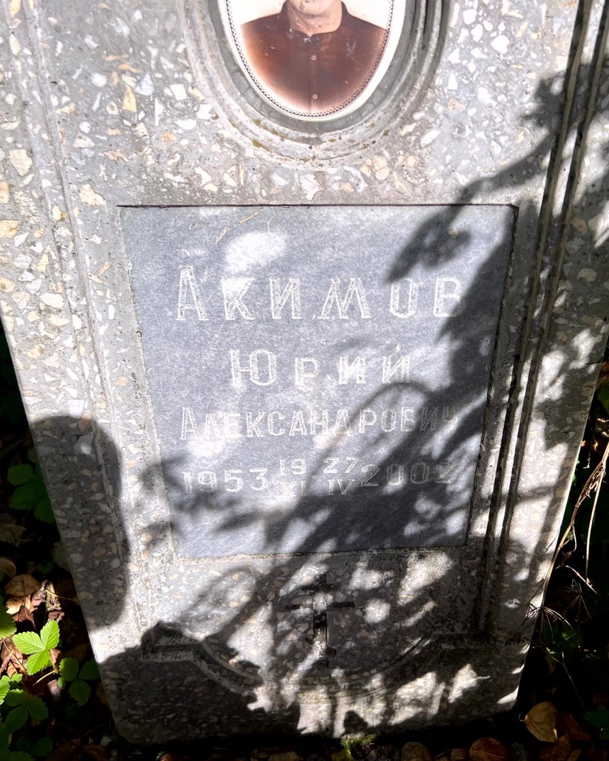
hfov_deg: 43.1
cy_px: 381
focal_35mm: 34
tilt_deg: -34.6
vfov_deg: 52.8
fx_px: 766
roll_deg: -4.6
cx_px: 375
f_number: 1.5
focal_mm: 5.7
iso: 50
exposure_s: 1/1779
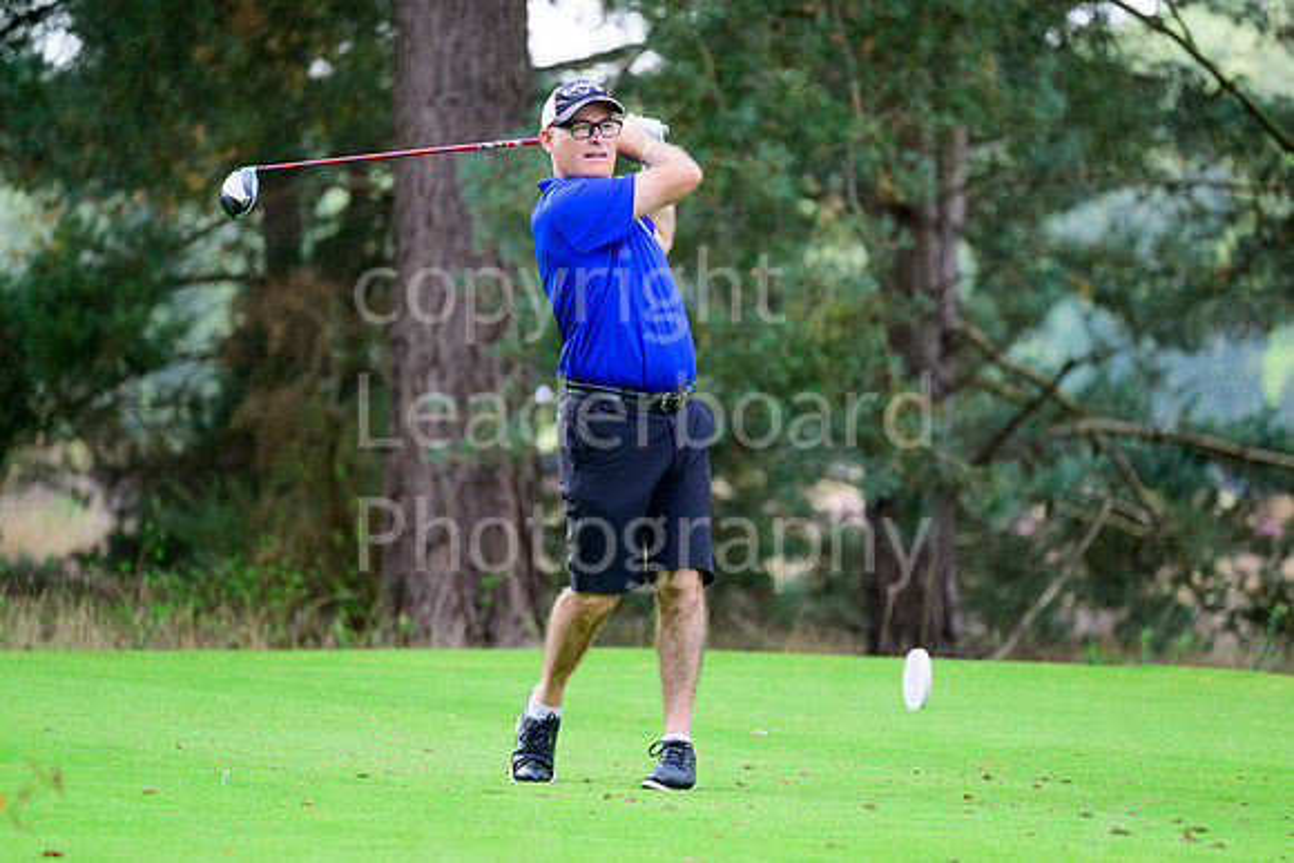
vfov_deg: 4.3
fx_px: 11504
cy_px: 432
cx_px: 647
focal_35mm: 320
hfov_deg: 6.4
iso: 1250
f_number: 5.6
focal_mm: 320
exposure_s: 1/1000
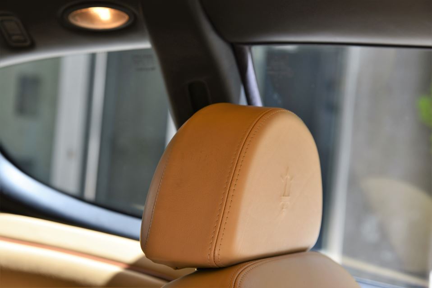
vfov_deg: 16.7
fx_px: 984
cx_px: 216
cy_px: 144
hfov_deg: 24.8
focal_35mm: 82
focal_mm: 82
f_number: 5.6
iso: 250
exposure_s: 1/125
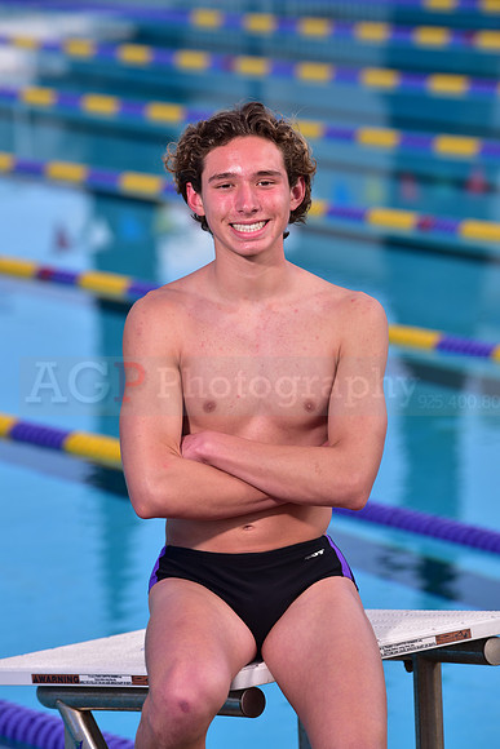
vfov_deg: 11.1
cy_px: 374
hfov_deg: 7.4
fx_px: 3852
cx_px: 250
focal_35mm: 185
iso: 80
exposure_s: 1/250
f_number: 5.6
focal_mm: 185
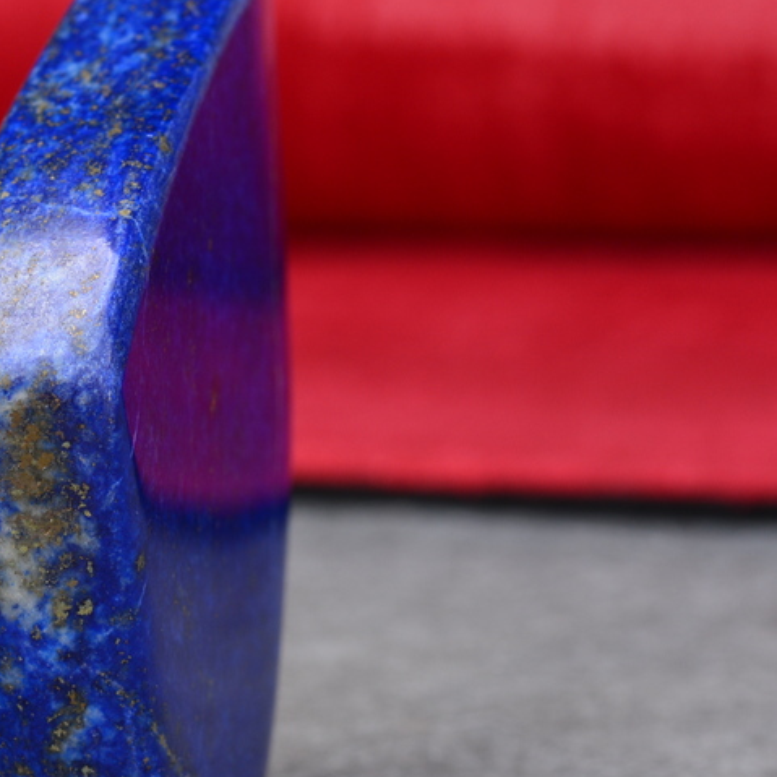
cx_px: -11
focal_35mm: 314
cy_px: 474
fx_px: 7974
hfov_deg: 5.6
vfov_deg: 5.6
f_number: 10
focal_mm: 105
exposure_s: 1/80
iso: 200
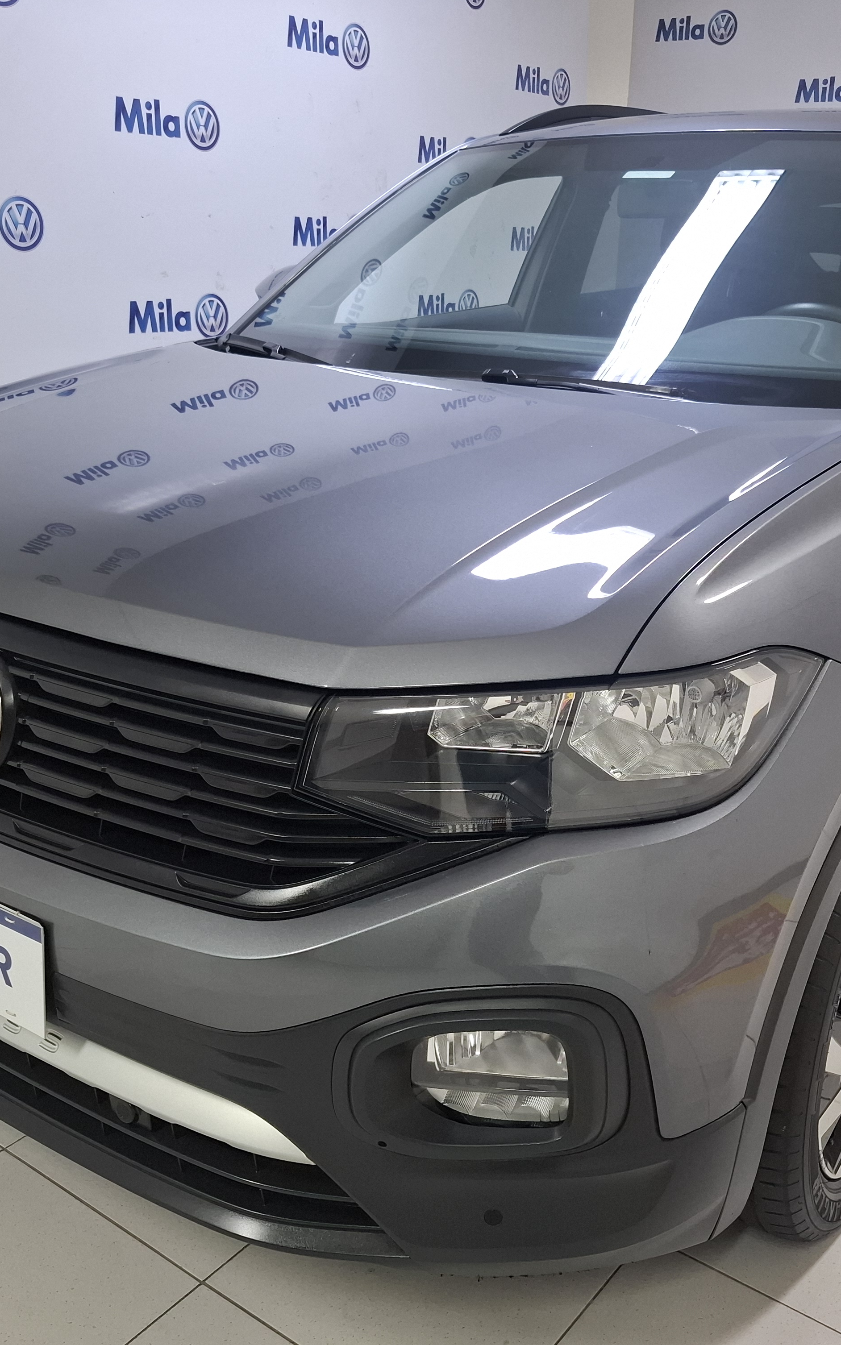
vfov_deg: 58.1
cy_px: 664
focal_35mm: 33
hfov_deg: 38.2
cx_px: 501
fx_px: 1210
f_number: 1.8
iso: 320
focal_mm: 5.54
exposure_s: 1/60
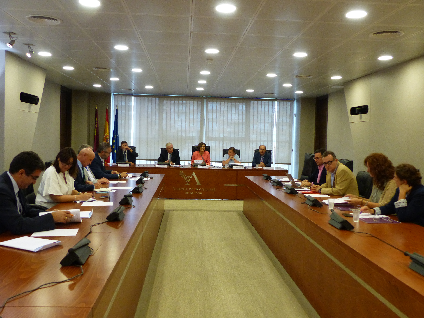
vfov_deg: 44.2
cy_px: 159
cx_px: 212
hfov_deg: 56.8
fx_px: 392
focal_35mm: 32
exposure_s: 1/60
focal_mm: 5.8
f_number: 2.8
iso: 400
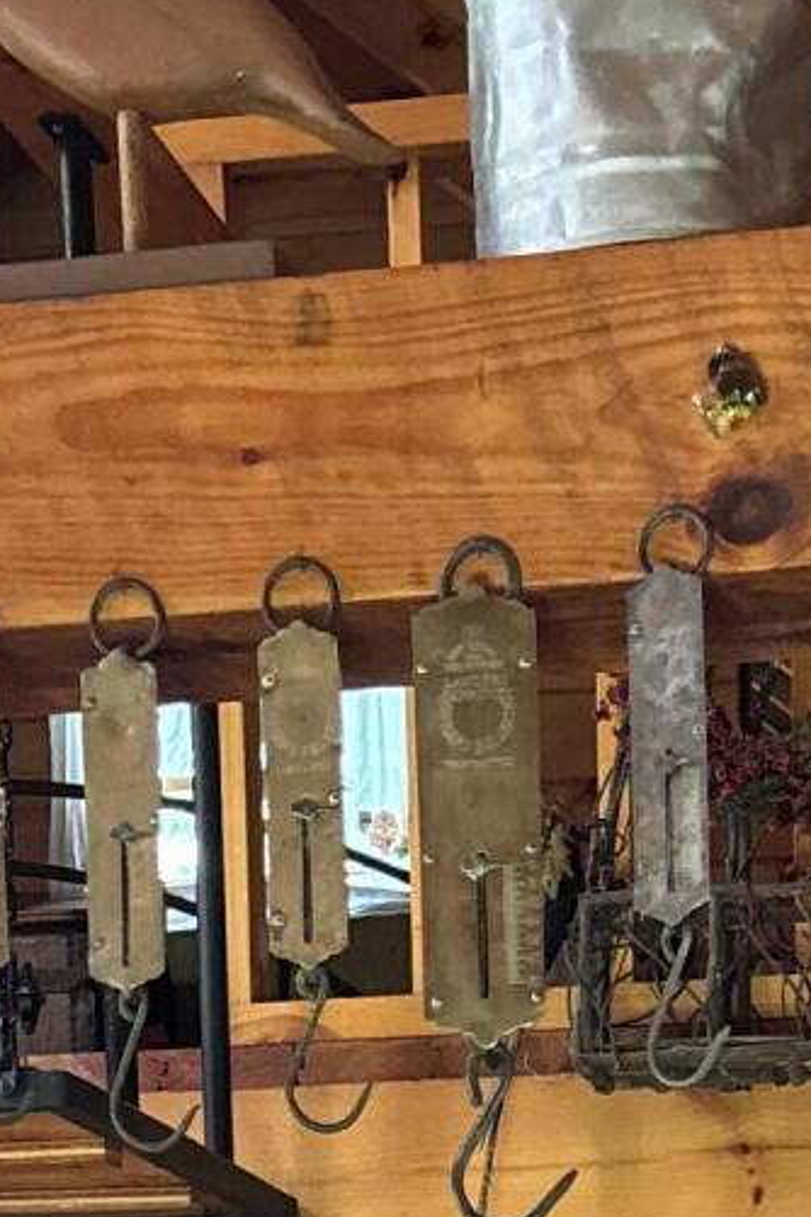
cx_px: 668
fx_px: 3649
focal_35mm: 108
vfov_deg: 15.6
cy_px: 2339
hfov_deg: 12.6
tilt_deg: -10.5
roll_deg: +0.7
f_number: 1.6
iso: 640
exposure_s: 1/35
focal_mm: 5.96
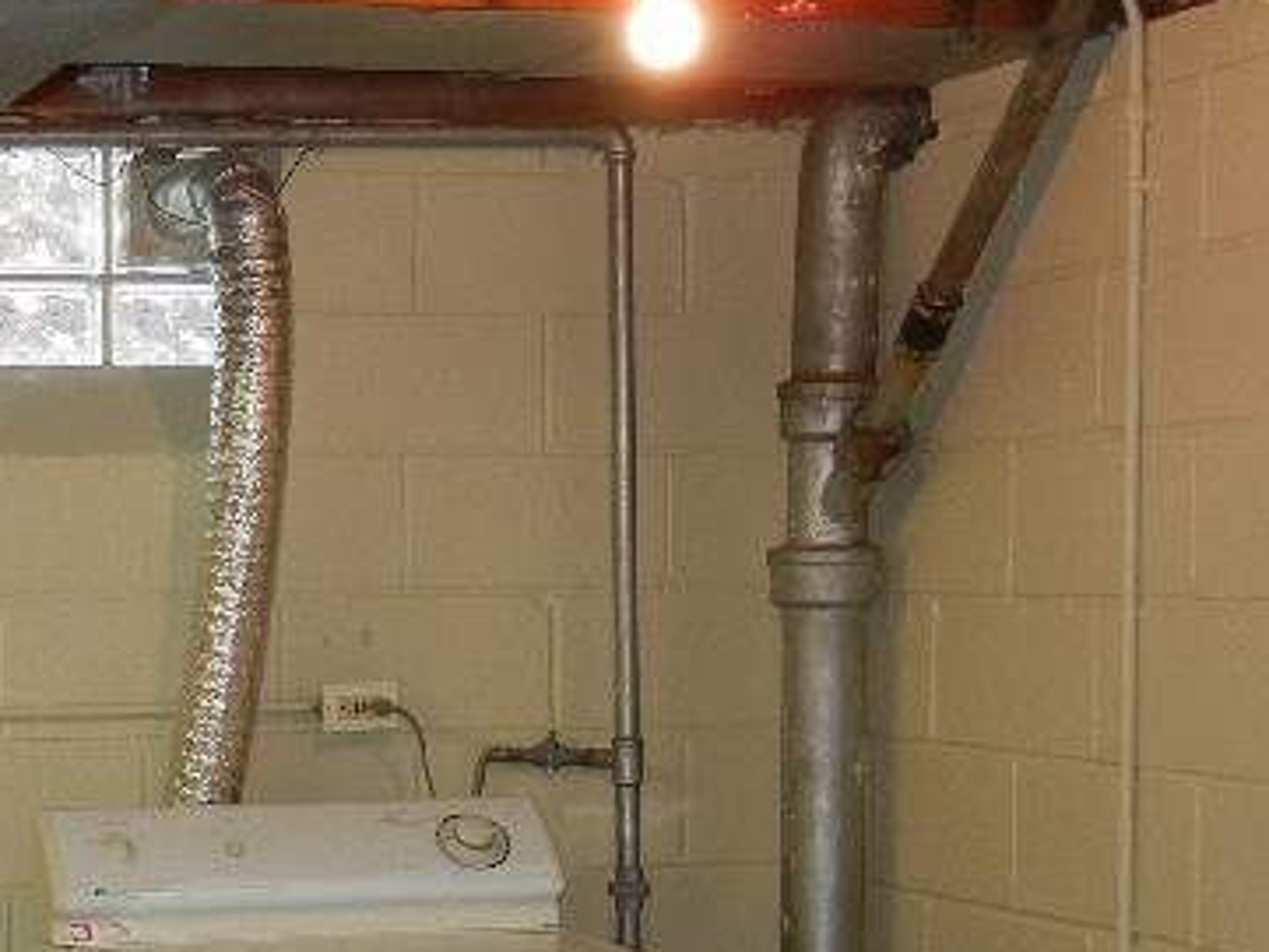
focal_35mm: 85
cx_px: 42
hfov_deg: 22.3
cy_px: 762
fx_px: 3117
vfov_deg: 17.2
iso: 200
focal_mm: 5.4
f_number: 3.5
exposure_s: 1/30
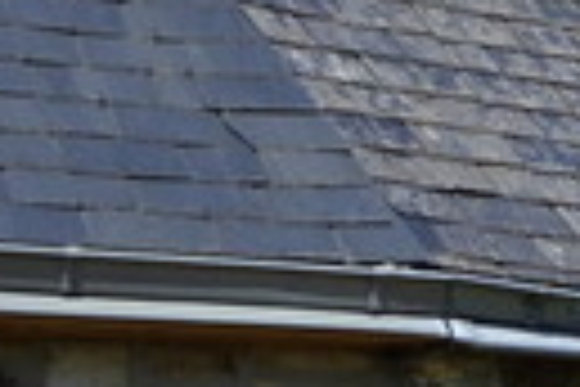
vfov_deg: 5.3
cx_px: 1407
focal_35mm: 258
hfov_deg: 7.4
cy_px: 630
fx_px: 4156
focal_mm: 8.51
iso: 80
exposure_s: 1/640
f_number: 4.5
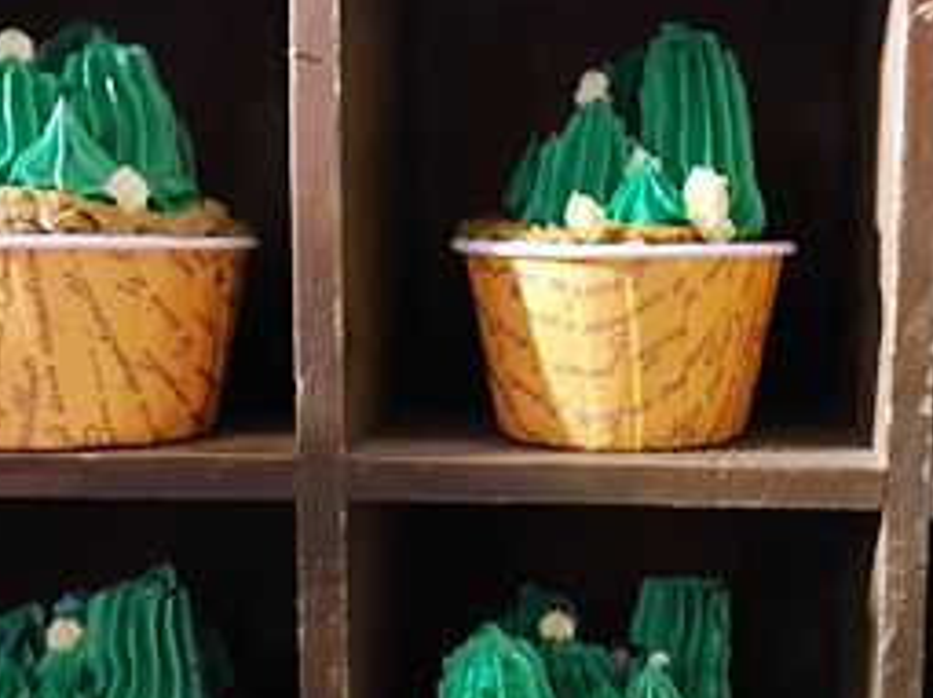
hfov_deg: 34.6
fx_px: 1482
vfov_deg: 26.3
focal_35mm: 55
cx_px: 622
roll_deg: -0.6
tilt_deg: -7.4
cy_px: 495
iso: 80
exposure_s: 1/17
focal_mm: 3.99
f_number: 1.8
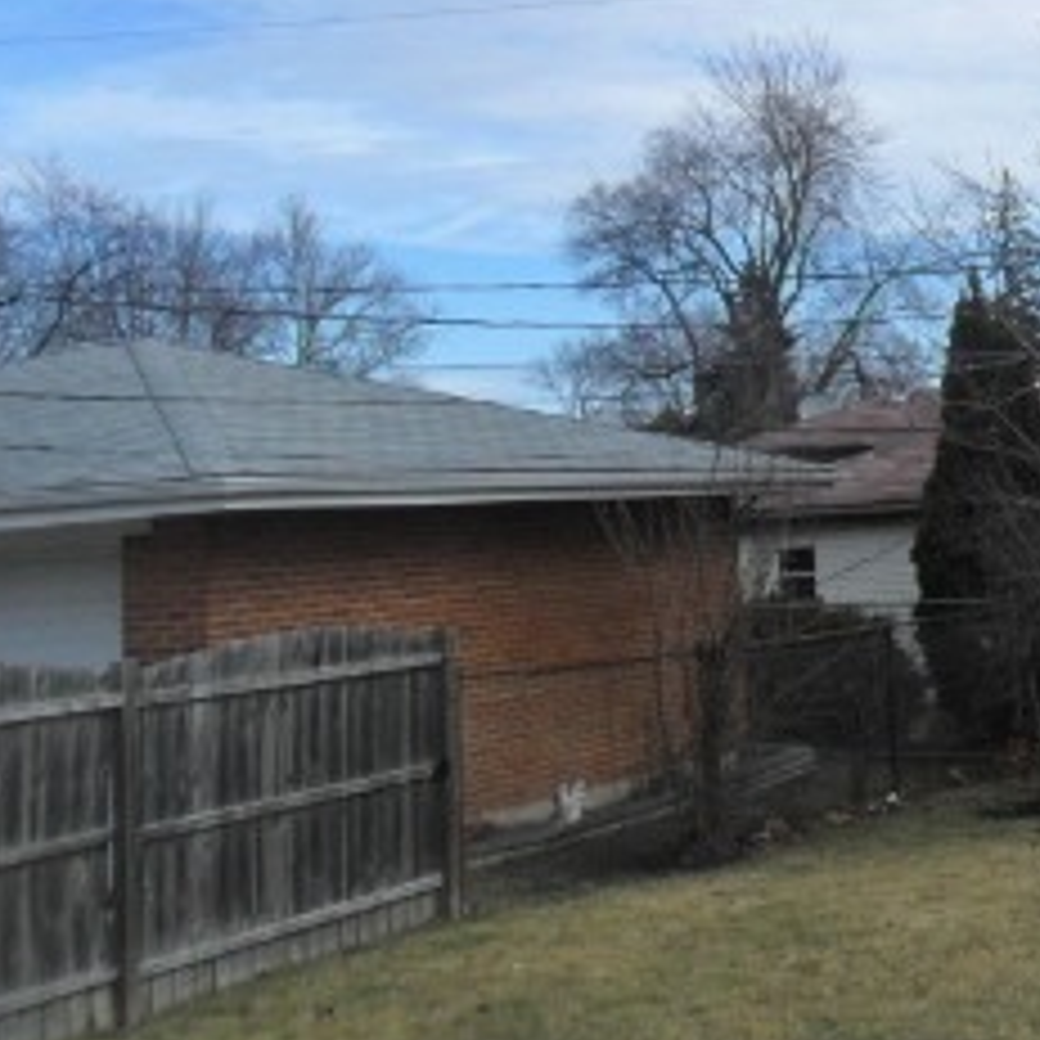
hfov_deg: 23.7
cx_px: 1270
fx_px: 2243
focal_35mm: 66
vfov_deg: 25.7
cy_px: 230
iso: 100
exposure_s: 1/1000
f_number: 3.5
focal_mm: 4.9
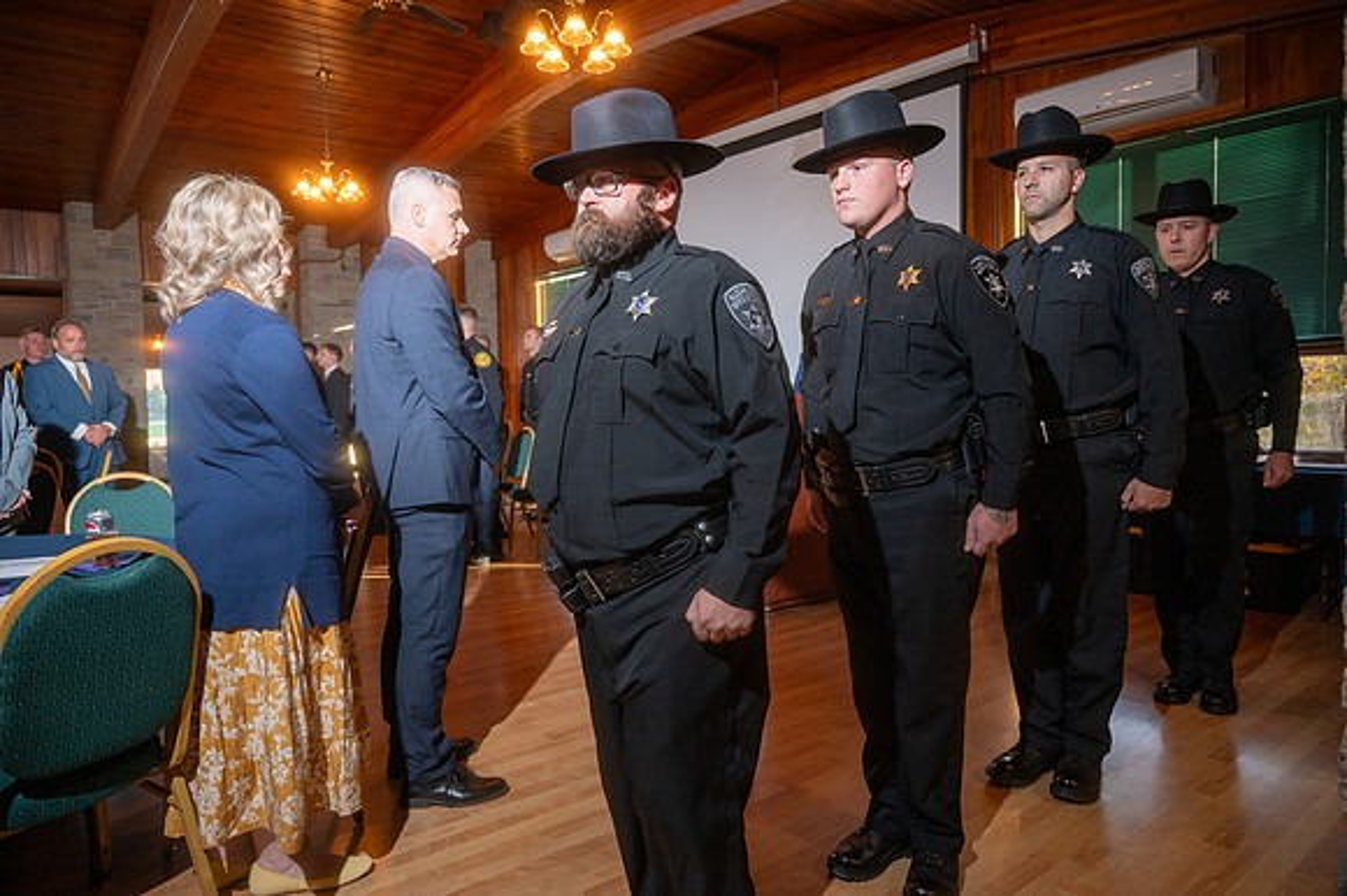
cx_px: 674
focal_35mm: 24
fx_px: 897
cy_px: 448
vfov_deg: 53.1
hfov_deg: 73.8
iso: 500
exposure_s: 1/200
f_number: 4
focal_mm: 24
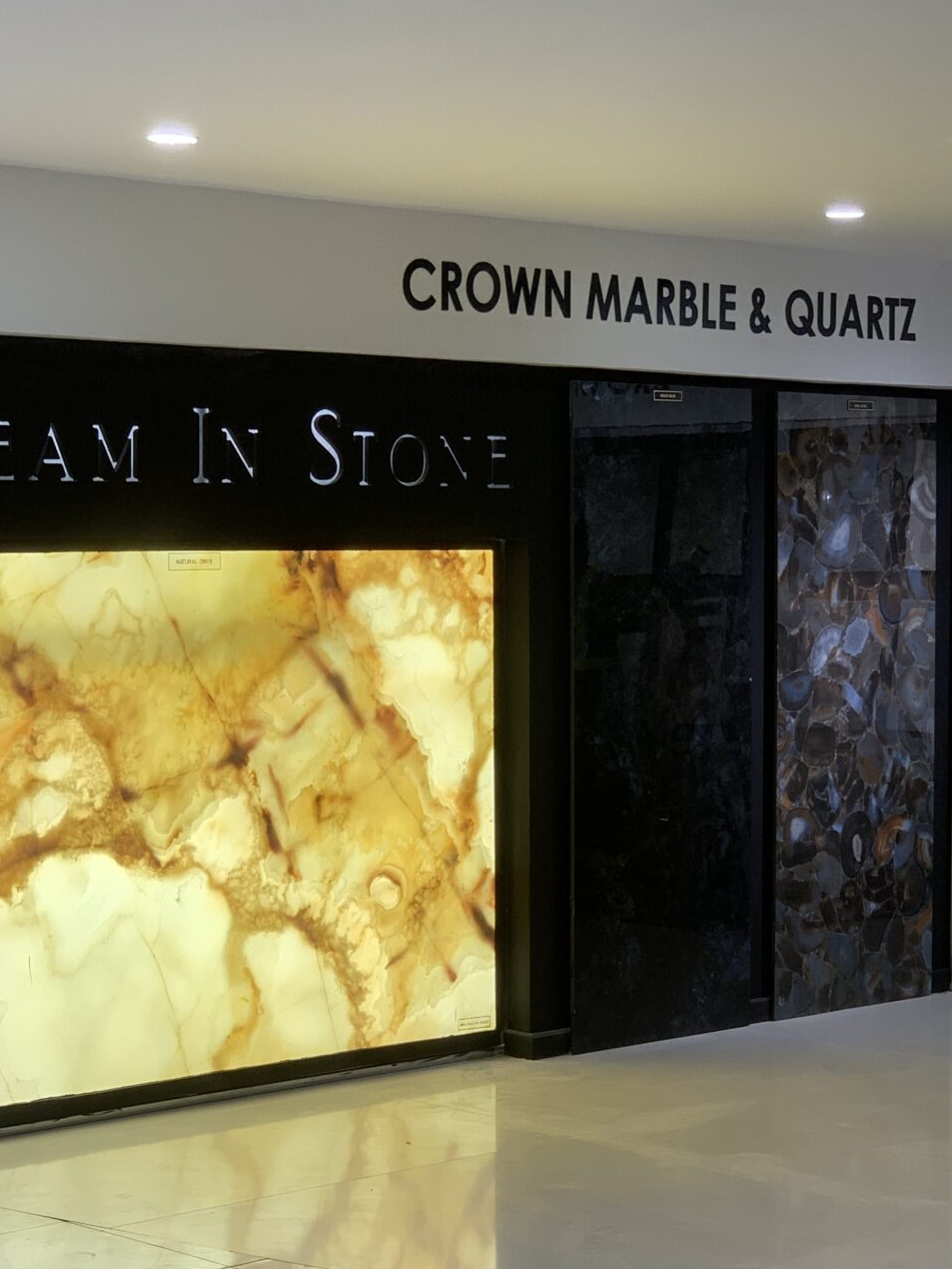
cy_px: 692
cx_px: 495
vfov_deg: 23.3
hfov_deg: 17.6
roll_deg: +0.1
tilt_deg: -1.4
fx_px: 3080
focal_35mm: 84
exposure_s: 1/122
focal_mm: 6
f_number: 2.4
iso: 32
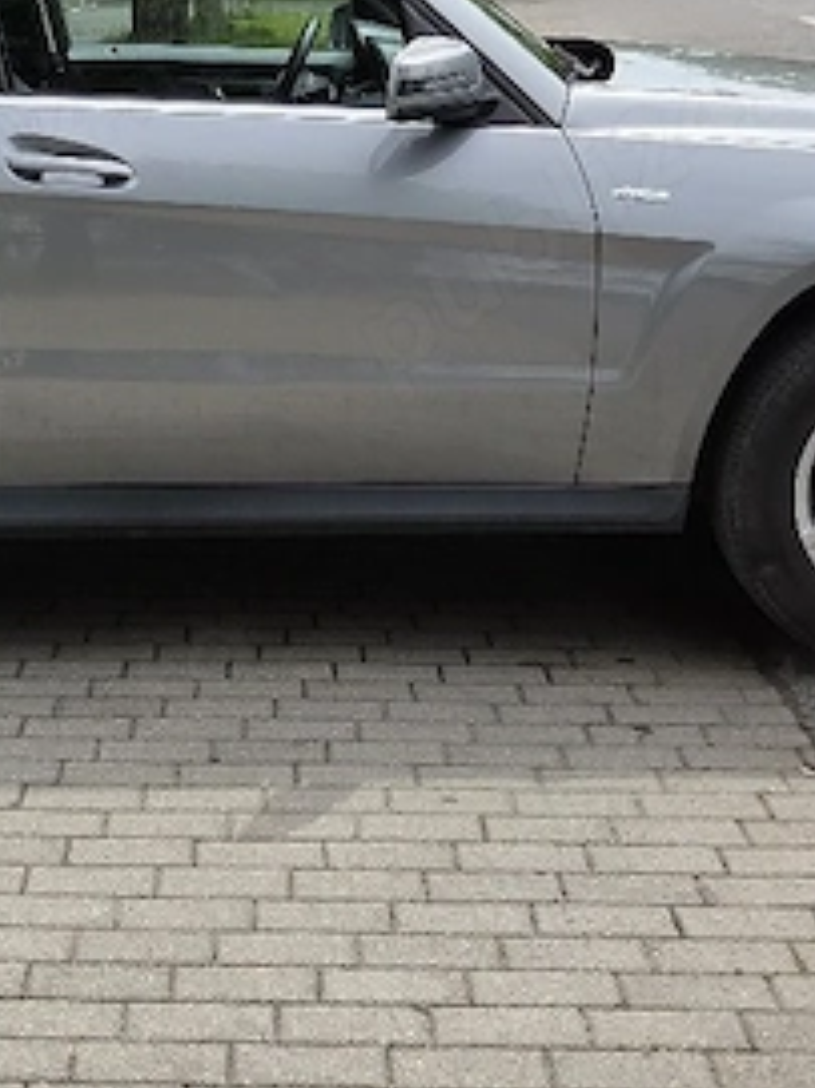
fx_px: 2136
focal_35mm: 68
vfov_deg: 28.2
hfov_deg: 21.3
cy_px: 277
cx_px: 153
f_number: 1.8
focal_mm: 5.4
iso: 80
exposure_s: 1/5000
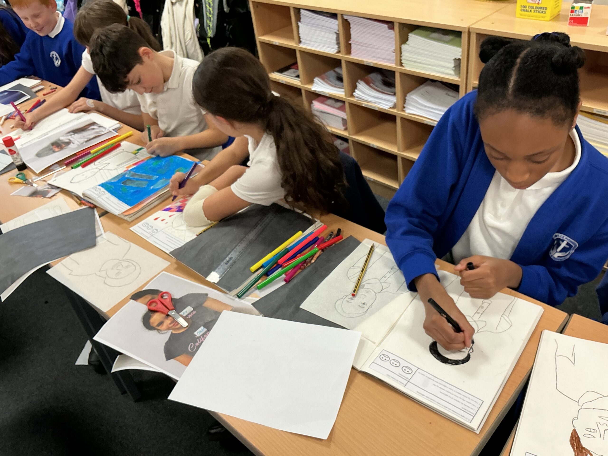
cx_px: 304
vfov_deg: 48.2
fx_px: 509
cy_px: 228
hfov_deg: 61.7
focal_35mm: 29
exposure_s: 1/60
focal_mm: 3
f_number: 1.8
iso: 100
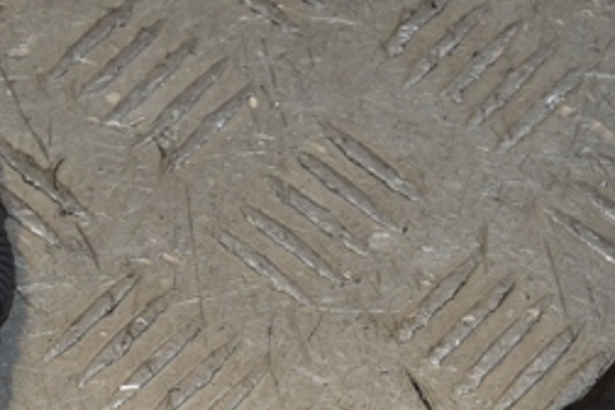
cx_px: 244
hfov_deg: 11.2
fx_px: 3126
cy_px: 220
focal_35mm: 183
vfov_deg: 7.5
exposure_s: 1/200
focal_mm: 48
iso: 800
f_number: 8
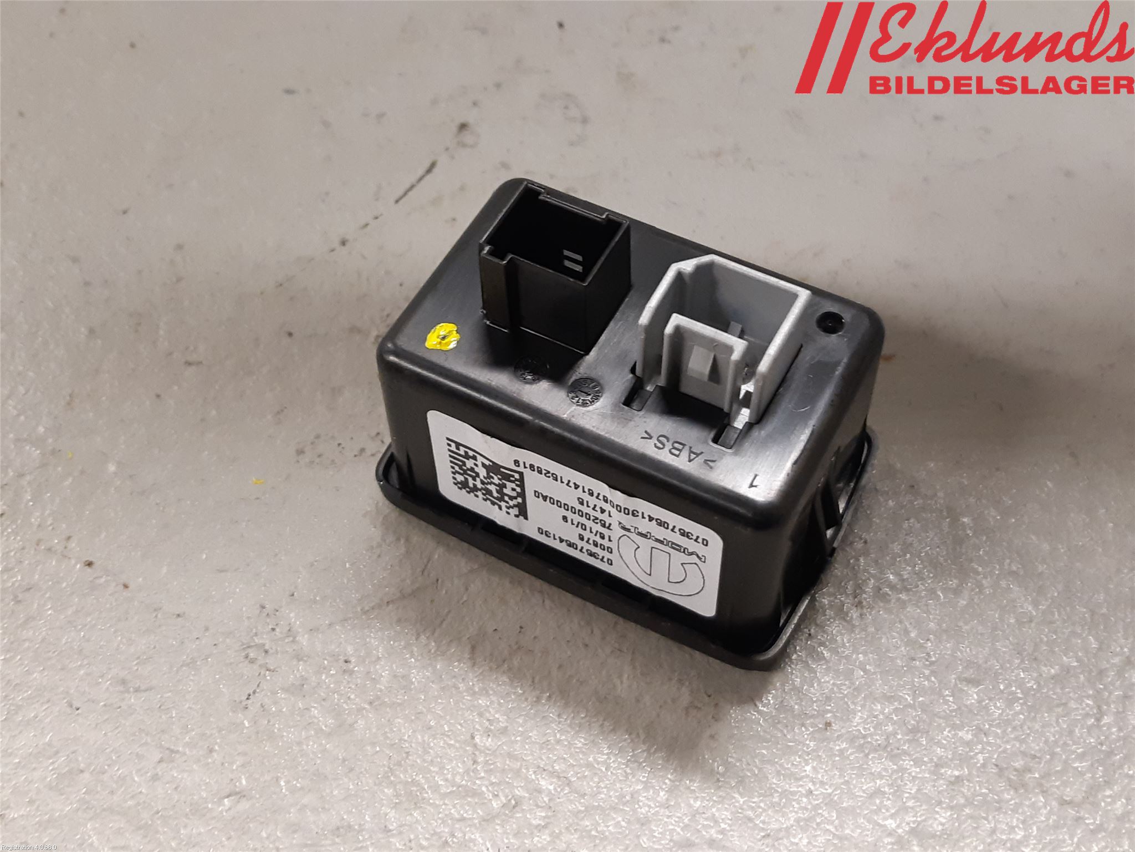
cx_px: 568
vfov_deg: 53.1
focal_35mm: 26
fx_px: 852
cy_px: 426
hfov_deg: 67.3
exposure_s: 1/50
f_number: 1.7
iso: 200
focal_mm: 3.93
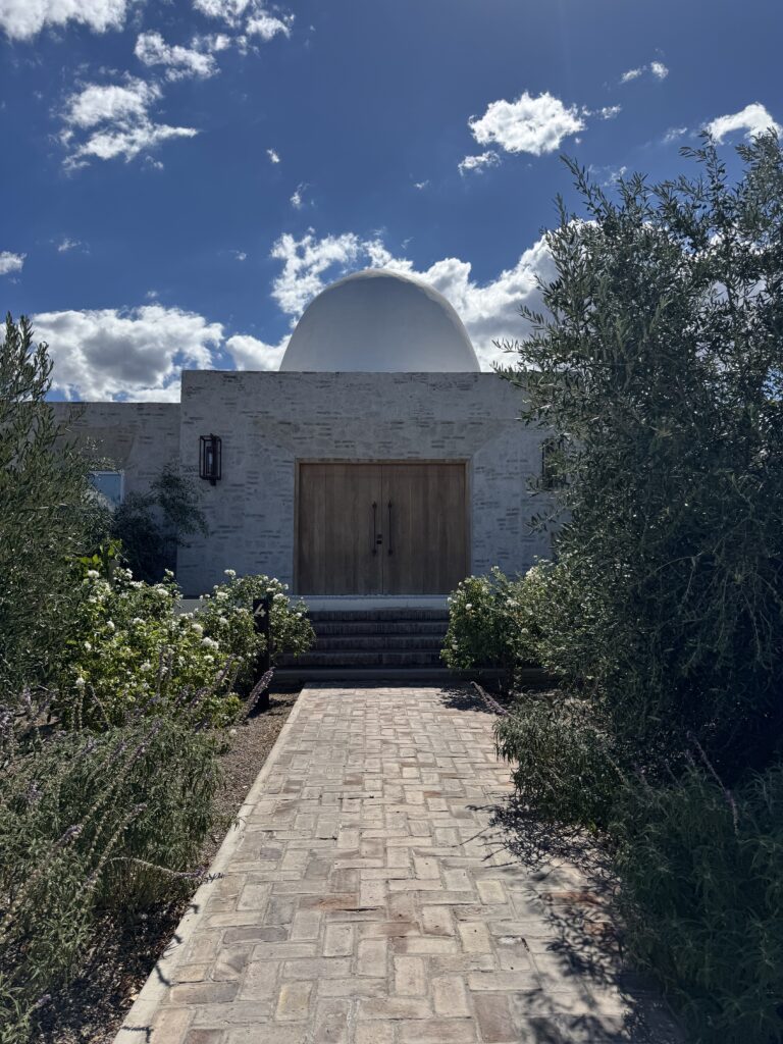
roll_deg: +0.5
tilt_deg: +5.4
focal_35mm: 24
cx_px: 392
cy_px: 522
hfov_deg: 56.8
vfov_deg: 71.6
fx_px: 724
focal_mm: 6.76
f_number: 1.78
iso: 80
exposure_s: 1/9009
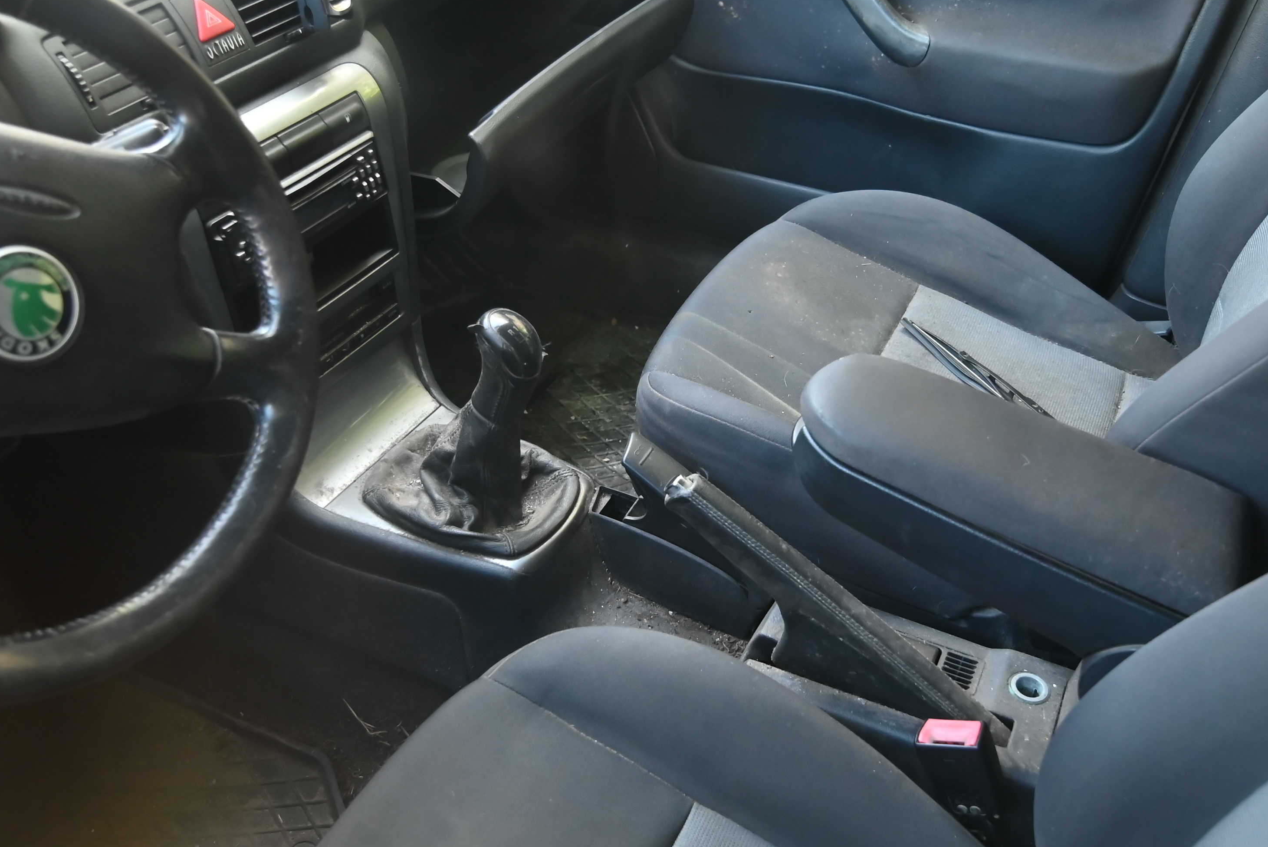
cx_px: 705
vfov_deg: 37.9
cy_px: 383
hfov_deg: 54.3
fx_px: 1233
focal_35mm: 35
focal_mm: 17
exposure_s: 1/125
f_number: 4
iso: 1000
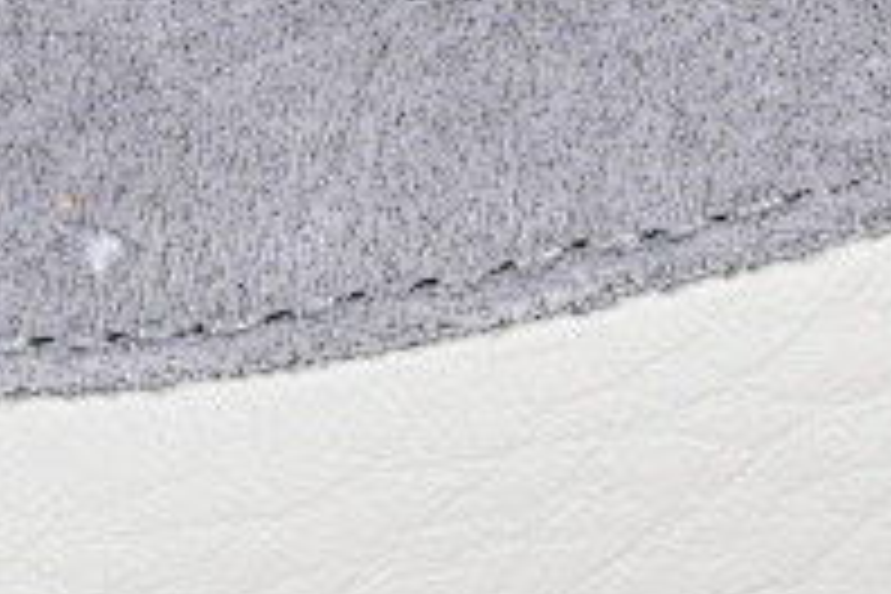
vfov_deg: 3.4
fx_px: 10122
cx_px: 266
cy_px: 158
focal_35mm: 409
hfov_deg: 5.0
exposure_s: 1/80
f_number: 7.1
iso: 160
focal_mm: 50
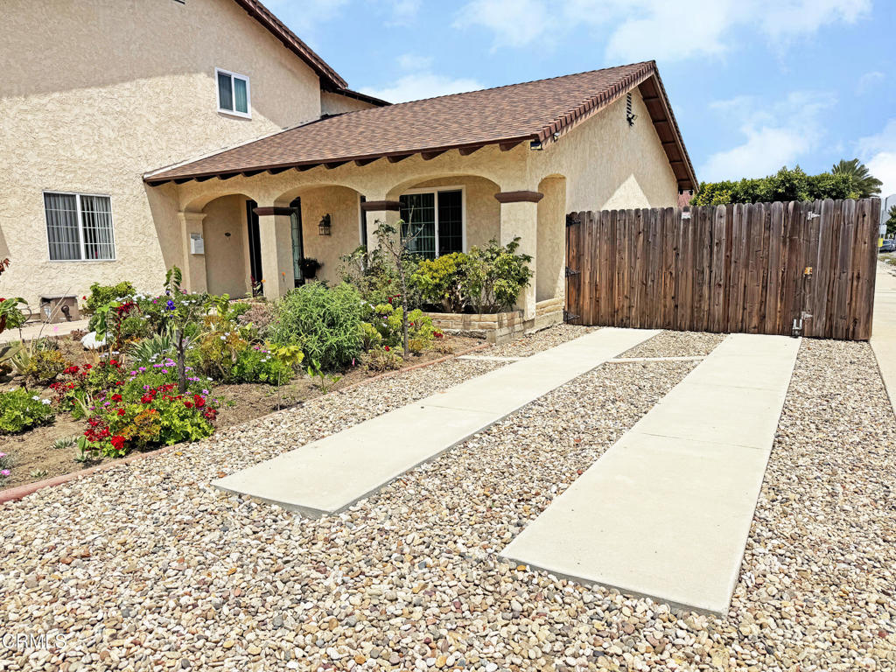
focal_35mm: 24
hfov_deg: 71.6
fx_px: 621
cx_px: 448
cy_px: 336
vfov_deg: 56.8
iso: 80
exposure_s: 1/10417
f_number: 1.78
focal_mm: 6.76
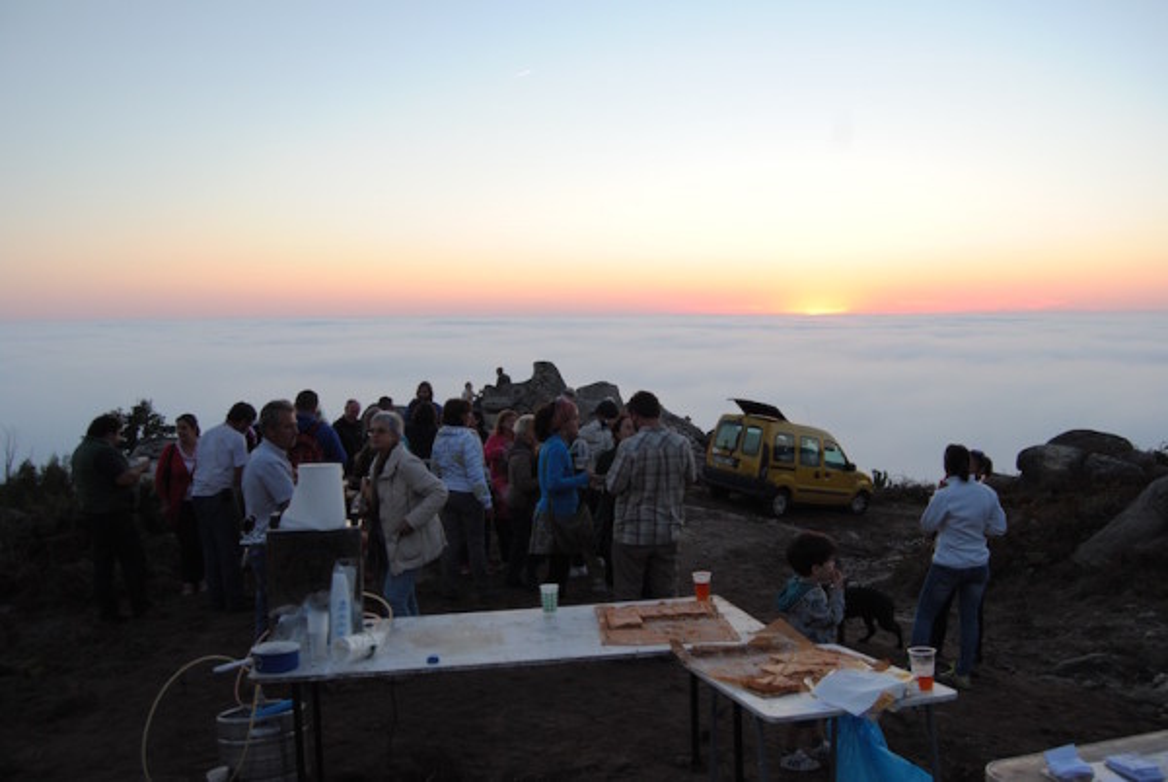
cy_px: 391
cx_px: 584
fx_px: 926
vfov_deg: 45.8
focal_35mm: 28
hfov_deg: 64.5
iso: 200
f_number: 5
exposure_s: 1/100
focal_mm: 19
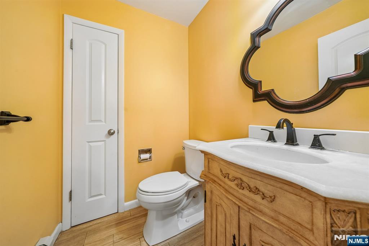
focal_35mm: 12
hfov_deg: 112.6
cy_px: 123
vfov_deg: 90.0
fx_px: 123
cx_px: 184
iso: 400
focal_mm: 12
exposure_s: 1/15
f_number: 8
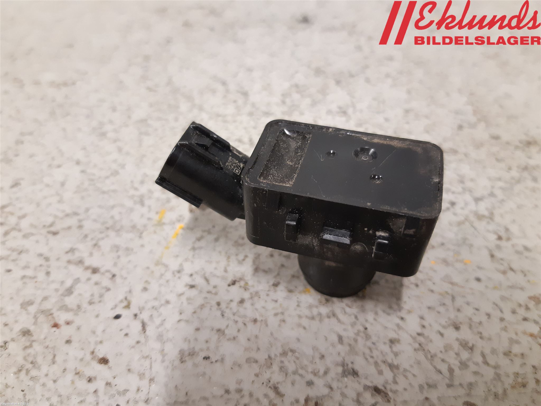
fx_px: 406
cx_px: 270
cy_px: 203
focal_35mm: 26
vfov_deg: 53.1
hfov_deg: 67.3
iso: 250
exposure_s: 1/50
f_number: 1.7
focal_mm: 3.93
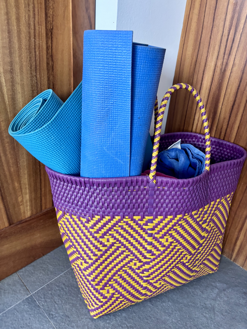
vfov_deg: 67.3
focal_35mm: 26
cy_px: 164
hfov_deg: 53.1
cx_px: 124
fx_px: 247
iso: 320
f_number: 1.6
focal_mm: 5.96
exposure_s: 1/60
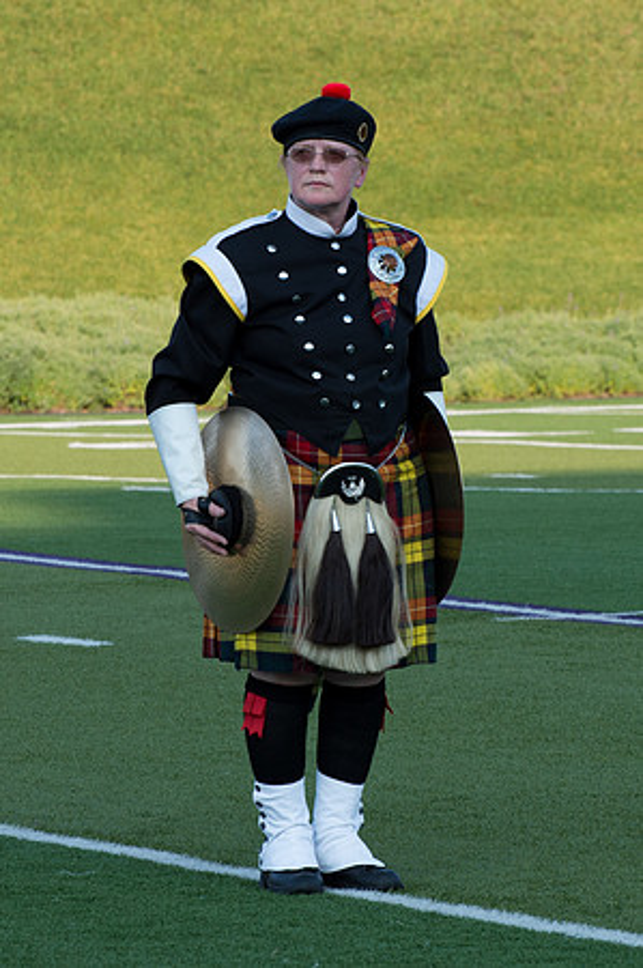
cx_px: 331
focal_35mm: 326
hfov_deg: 4.2
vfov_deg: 6.3
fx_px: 8742
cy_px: 435
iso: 640
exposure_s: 1/400
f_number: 10
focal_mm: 155
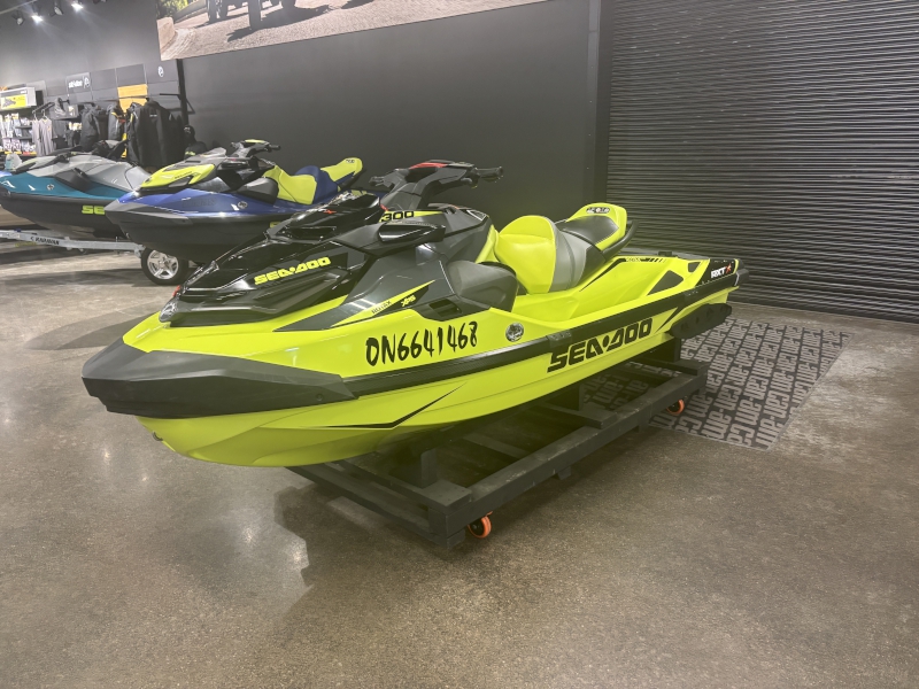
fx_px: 690
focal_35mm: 26
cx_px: 460
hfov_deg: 67.3
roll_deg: -0.4
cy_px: 344
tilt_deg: -13.8
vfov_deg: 53.1
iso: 250
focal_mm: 5.96
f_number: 1.6
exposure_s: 1/60
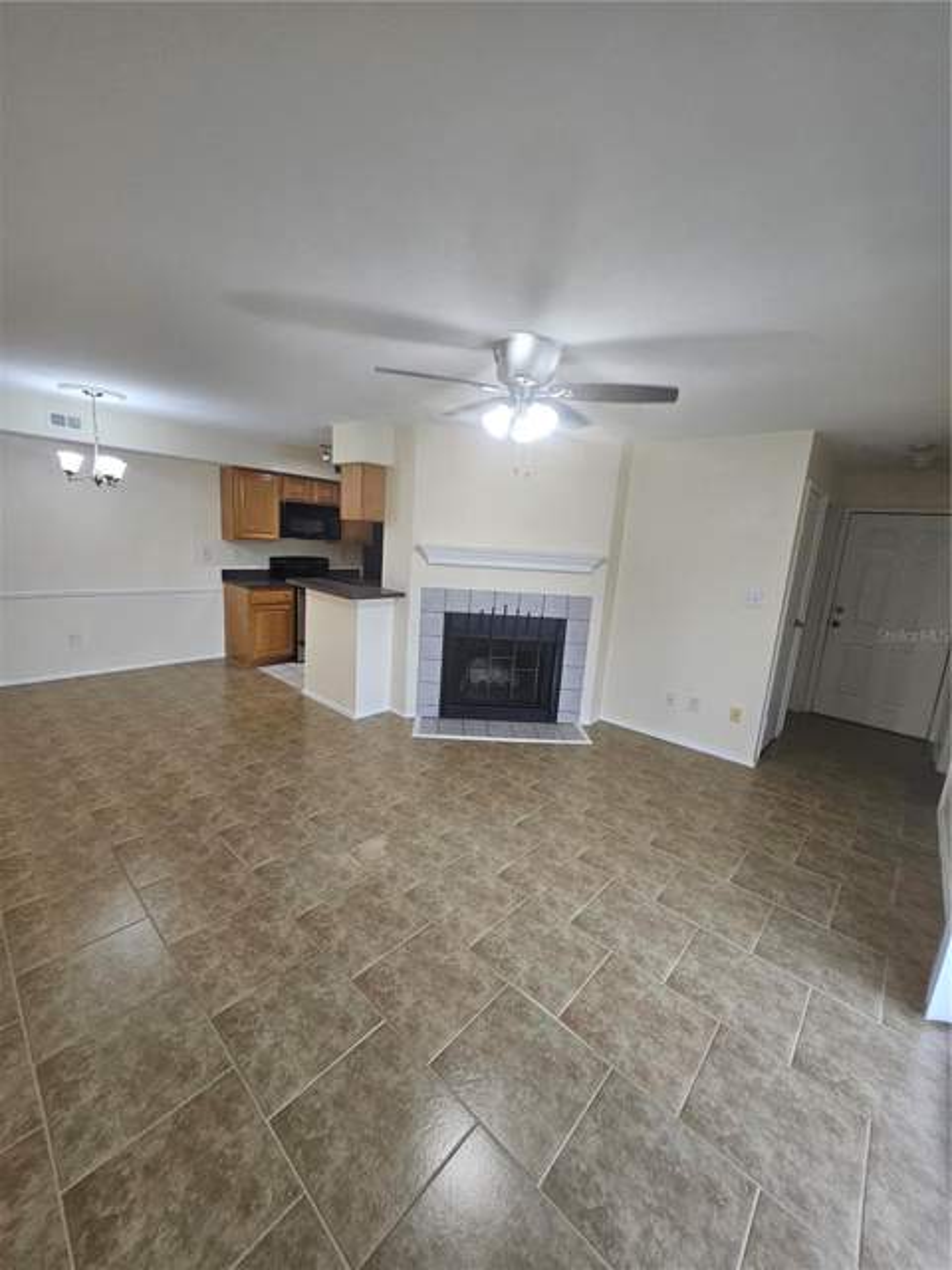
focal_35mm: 13
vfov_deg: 106.2
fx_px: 477
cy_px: 635
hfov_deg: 89.9
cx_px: 476
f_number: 2.2
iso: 80
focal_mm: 1.74
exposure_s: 1/60
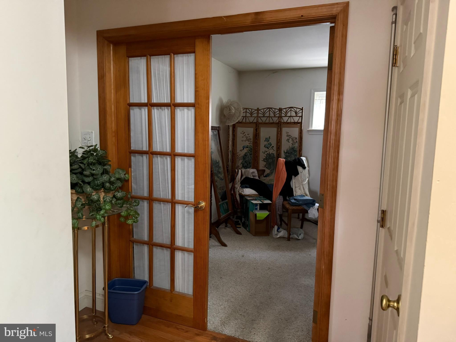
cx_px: 228
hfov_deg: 71.6
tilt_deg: -6.8
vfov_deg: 56.8
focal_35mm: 24
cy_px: 171
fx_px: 316
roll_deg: -1.3
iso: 1000
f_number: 1.78
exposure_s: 1/30
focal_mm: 6.76
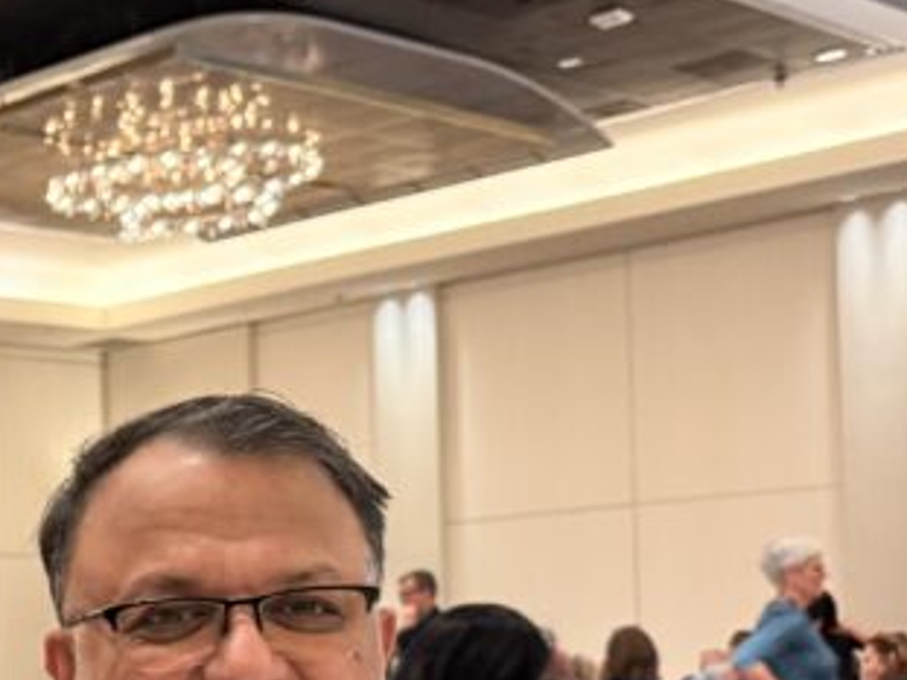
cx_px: -452
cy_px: 689
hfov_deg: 21.0
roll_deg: +1.8
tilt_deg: +0.1
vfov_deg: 18.2
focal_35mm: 79
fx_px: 2069
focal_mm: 6.76
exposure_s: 1/60
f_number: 1.78
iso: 400
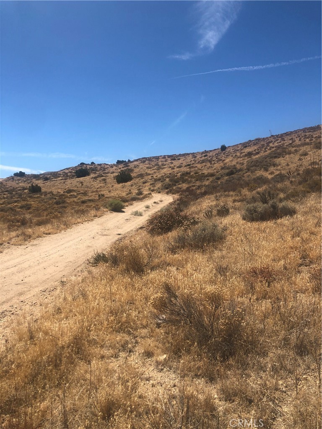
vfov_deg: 63.4
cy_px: 214
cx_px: 161
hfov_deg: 49.7
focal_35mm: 28
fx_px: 347
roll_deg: +0.4
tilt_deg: -2.4
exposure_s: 1/2825
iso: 20
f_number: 1.8
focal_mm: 3.99
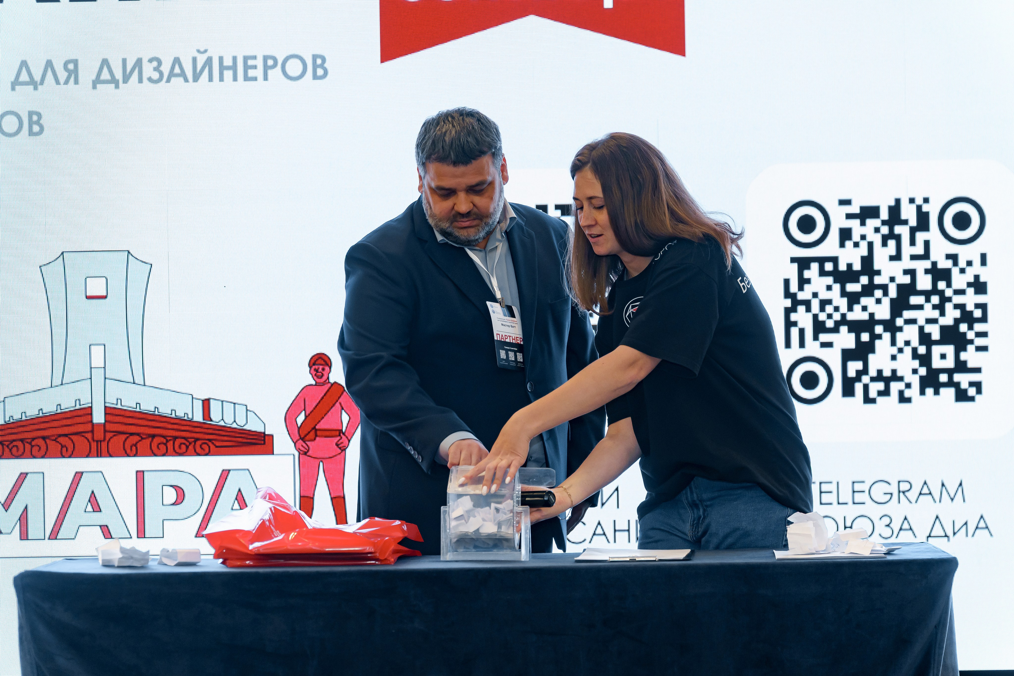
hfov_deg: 19.8
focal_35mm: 103
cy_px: 338
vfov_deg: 13.3
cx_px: 507
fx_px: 2901
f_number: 4
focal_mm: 103
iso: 1000
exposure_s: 1/125
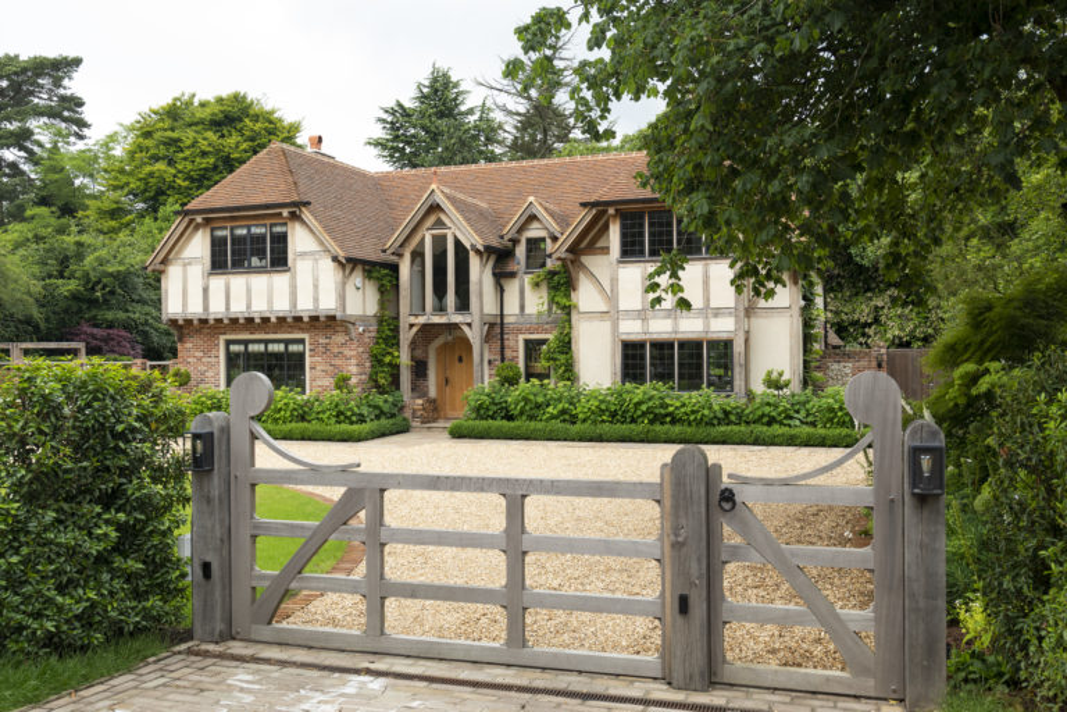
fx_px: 948
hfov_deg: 58.7
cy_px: 356
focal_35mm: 32
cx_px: 534
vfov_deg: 41.1
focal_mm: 32
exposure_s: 1/80
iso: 100
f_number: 5.6
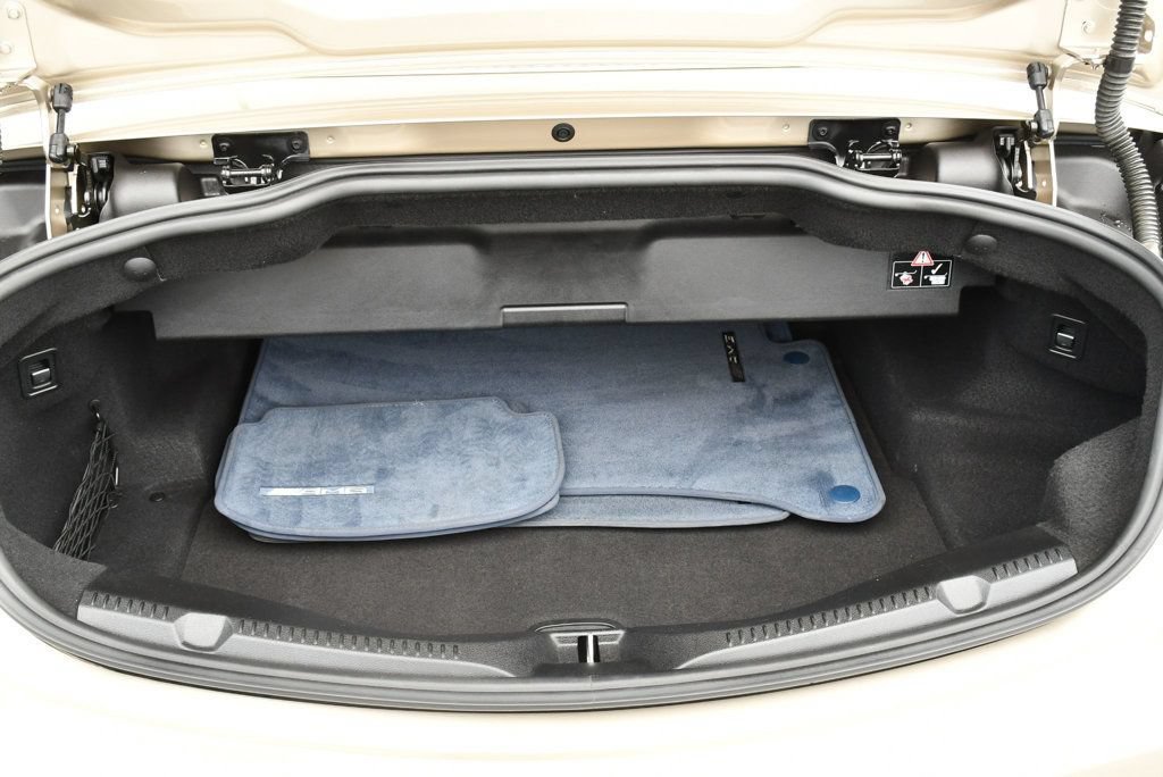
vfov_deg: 36.9
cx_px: 582
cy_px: 388
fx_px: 1164
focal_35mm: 36
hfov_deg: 53.1
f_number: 5
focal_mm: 18
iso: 400
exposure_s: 1/250
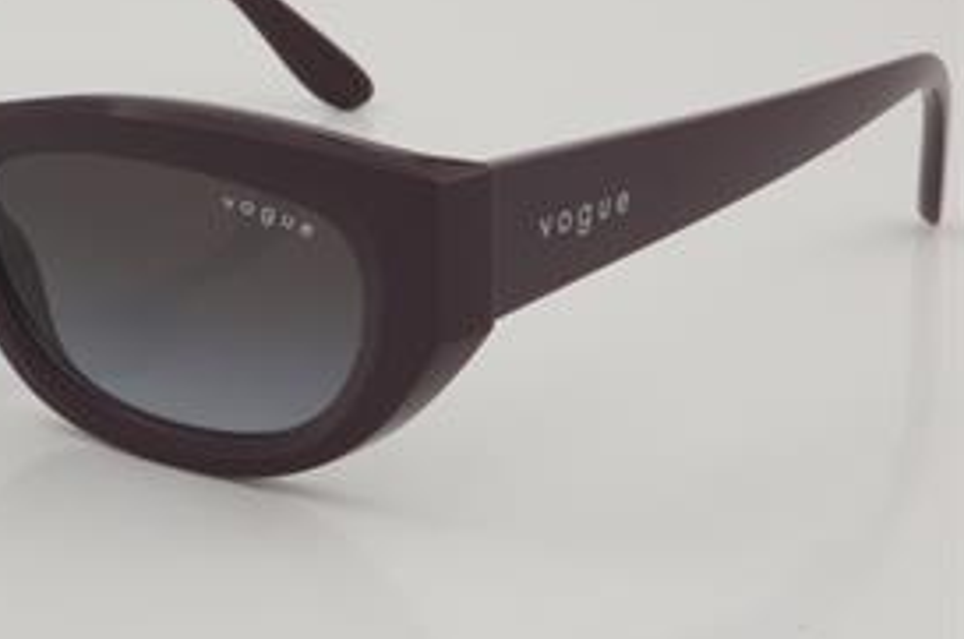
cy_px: 219
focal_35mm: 110
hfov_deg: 18.5
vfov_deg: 12.4
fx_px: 2940
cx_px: 261
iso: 100
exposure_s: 1/3
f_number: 32
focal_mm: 50
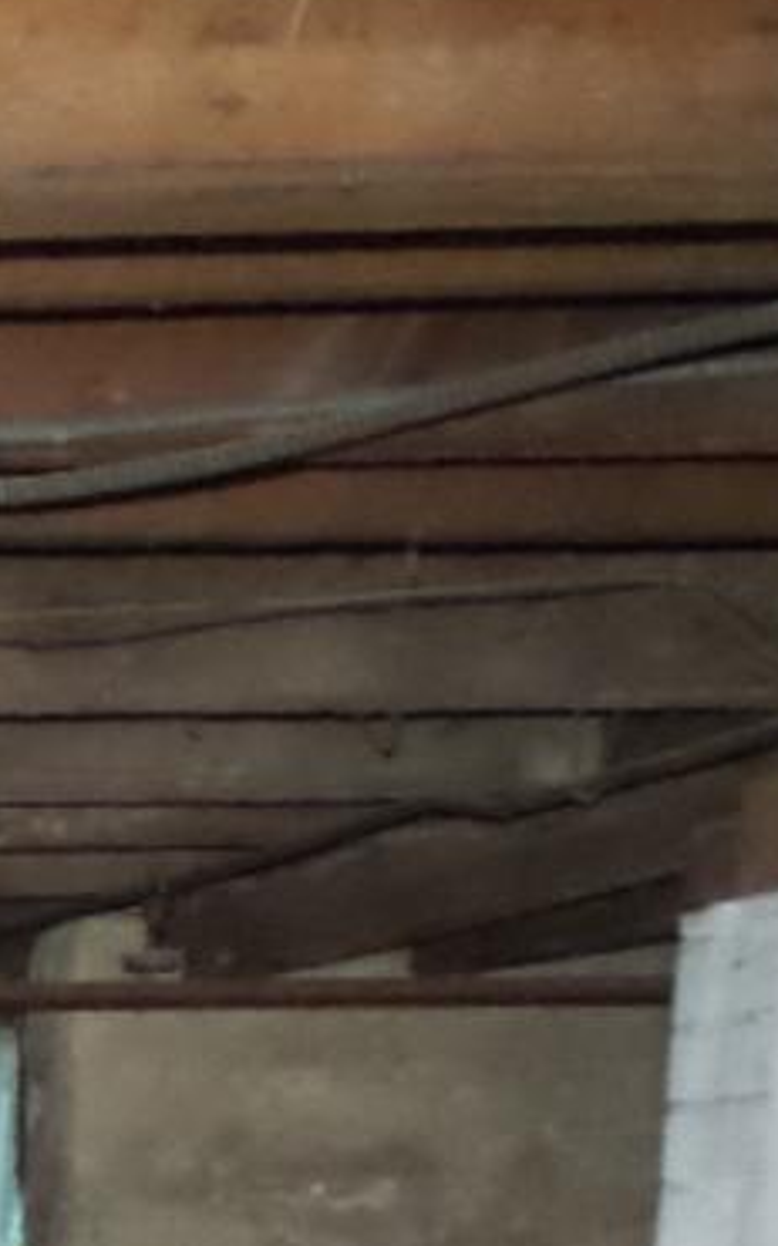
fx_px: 3225
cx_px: -1280
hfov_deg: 10.9
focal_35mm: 95
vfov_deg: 19.5
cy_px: 1768
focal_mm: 4.1
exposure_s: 1/30
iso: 800
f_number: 2.8
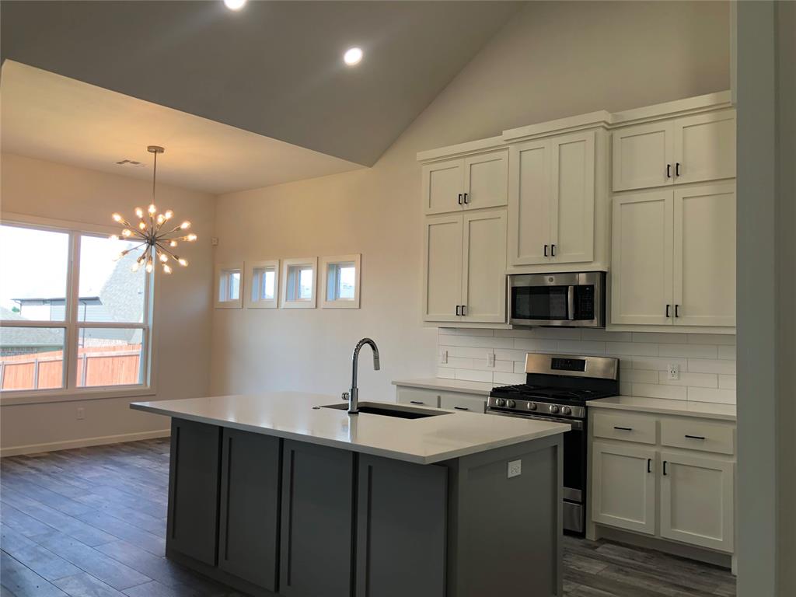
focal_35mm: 28
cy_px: 298
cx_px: 398
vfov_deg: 49.7
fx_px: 644
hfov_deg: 63.4
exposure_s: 1/120
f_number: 1.8
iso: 50
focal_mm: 3.99
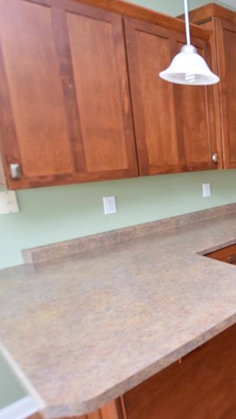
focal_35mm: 26
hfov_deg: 33.6
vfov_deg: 71.9
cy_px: 203
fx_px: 289
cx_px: 300
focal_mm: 10
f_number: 3.5
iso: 1100
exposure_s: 1/60
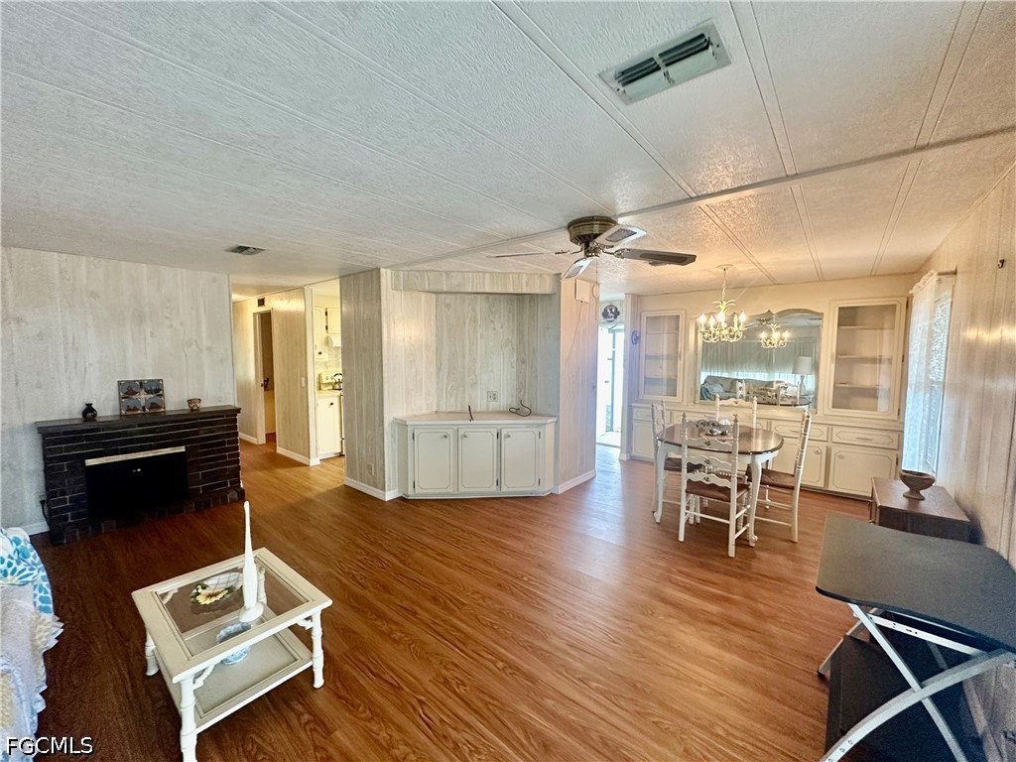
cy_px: 381
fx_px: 411
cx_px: 508
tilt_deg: -6.3
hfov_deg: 102.1
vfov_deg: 85.7
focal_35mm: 14
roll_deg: +1.0
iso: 200
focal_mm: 2.22
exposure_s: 1/60
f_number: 2.2
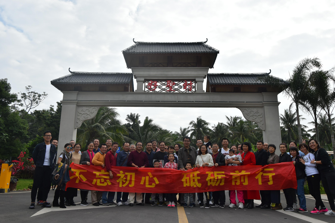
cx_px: 168
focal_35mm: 27
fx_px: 251
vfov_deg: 48.0
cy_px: 112
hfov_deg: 67.4
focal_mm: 18
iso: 200
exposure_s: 1/400
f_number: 10
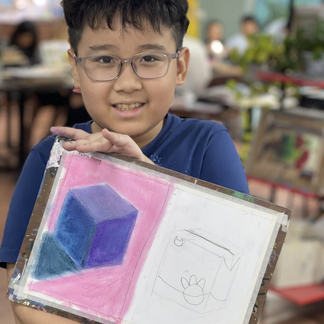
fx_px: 805
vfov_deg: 22.8
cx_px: 163
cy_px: 175
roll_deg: -2.7
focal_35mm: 76
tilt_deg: -12.6
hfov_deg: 22.8
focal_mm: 7.5
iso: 125
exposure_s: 1/50
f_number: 2.2
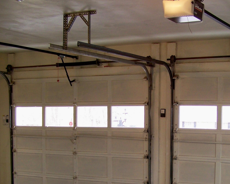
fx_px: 470
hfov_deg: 27.2
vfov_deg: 21.8
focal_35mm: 69
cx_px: 164
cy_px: 155
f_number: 2.8
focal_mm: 6.3
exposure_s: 1/15
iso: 64
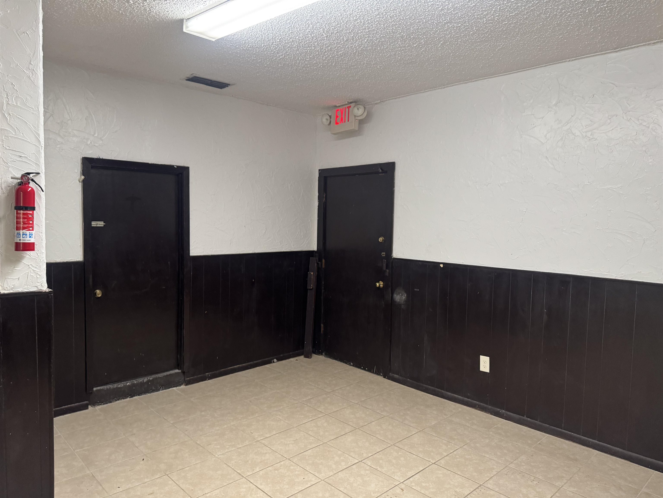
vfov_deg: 56.8
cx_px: 332
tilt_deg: -2.9
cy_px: 249
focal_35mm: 24
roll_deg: -1.7
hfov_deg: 71.6
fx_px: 460
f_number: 1.78
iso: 320
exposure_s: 1/60
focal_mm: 6.76
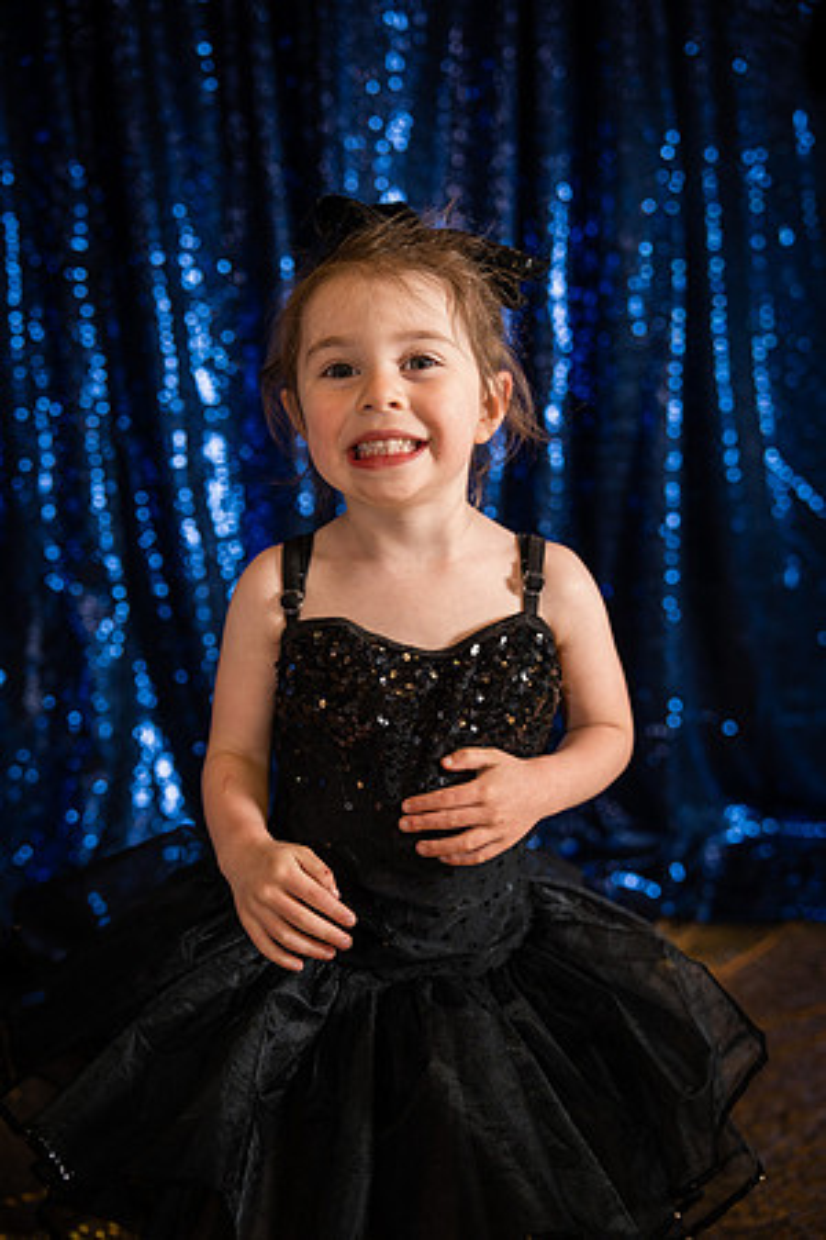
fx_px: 1445
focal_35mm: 42
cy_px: 620
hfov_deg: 31.9
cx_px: 413
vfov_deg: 46.4
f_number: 2.8
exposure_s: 1/250
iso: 400
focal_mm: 42
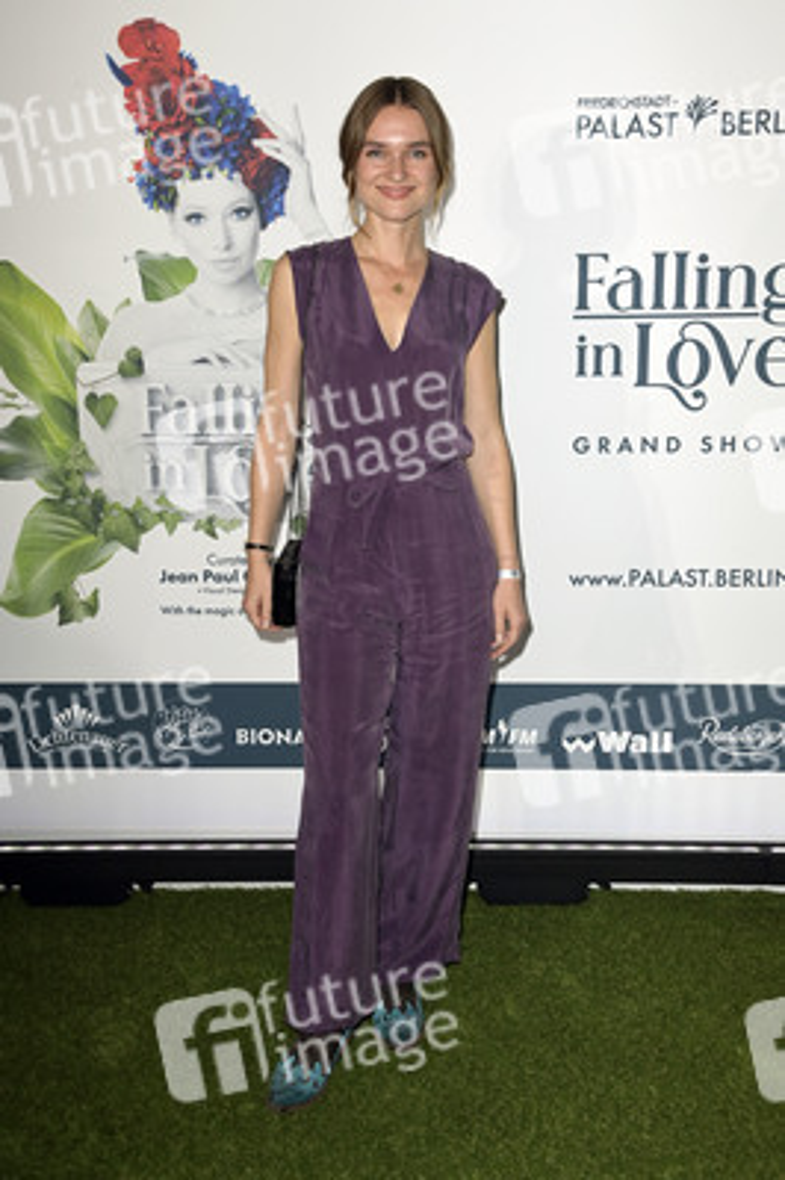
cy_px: 590
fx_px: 1573
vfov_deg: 41.1
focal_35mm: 48
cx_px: 392
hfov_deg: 28.0
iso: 640
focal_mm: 48
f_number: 6.3
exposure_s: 1/250
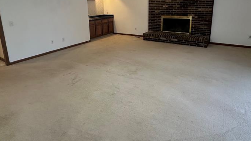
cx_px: 117
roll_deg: +2.9
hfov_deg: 78.6
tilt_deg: -9.1
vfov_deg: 47.8
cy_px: 37
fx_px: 153
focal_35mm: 23
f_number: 2.2
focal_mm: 2.22
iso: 320
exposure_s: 1/60
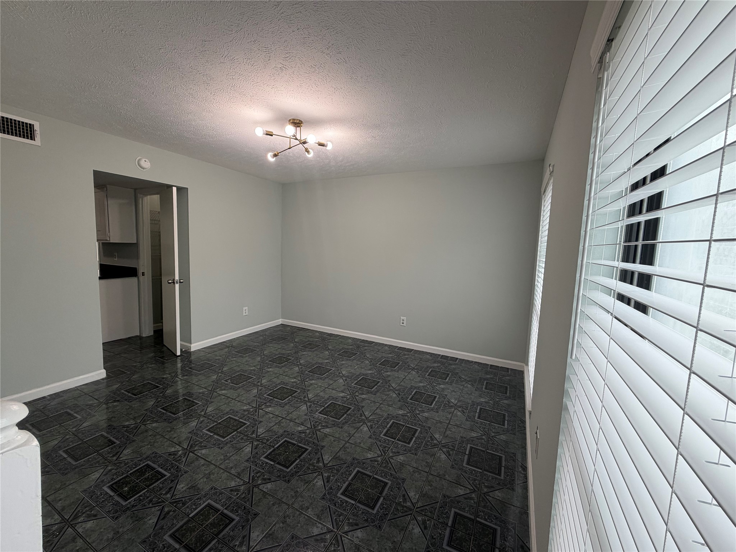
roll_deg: -2.0
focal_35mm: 14
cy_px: 276
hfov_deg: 102.1
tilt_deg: -6.9
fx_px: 298
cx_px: 368
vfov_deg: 85.7
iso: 100
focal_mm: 2.22
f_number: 2.2
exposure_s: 1/120
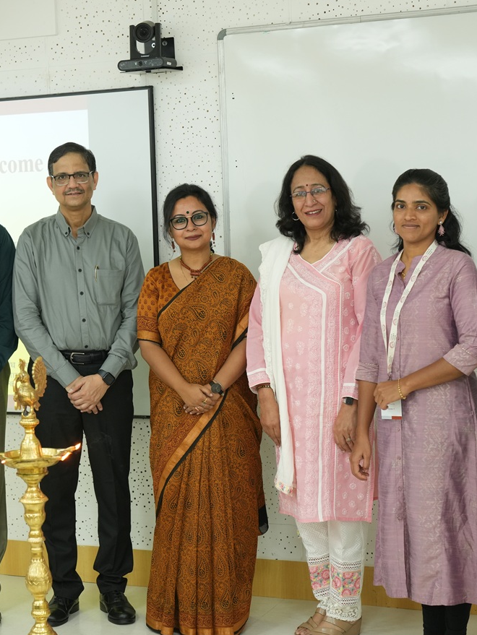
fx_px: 1505
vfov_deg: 23.8
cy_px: 343
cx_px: 113
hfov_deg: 17.9
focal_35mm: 82
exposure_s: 1/160
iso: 800
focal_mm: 50
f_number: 3.2
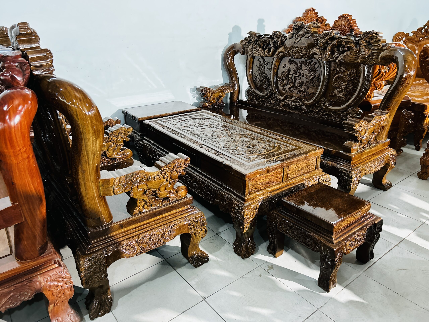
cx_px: 214
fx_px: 322
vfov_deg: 53.1
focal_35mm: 26
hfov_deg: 67.3
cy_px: 161
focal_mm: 5.7
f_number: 1.5
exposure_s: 1/60
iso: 250
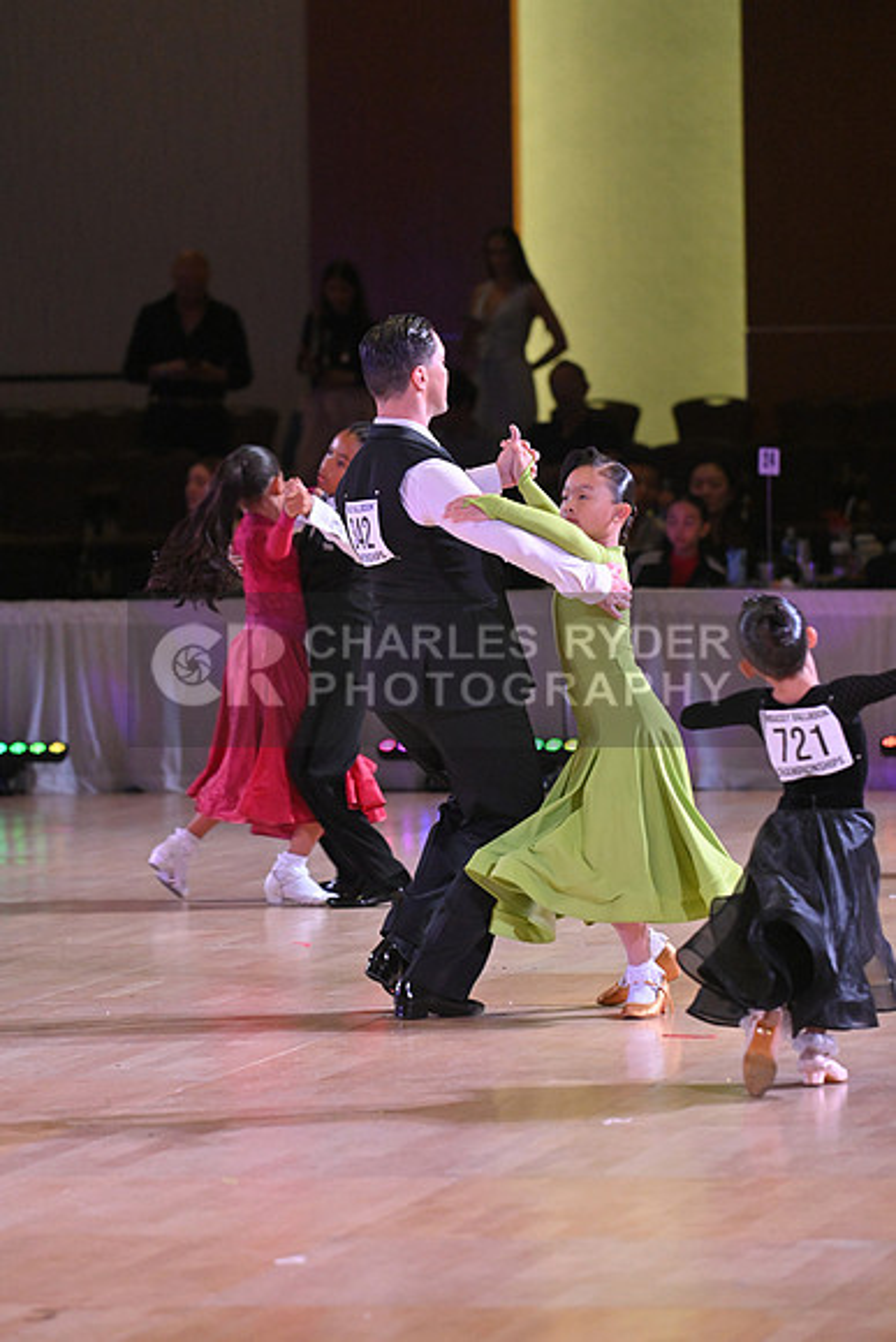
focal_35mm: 200
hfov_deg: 6.9
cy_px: 671
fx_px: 7462
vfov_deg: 10.3
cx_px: 448
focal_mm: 200
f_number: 5
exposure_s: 1/400
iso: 4000
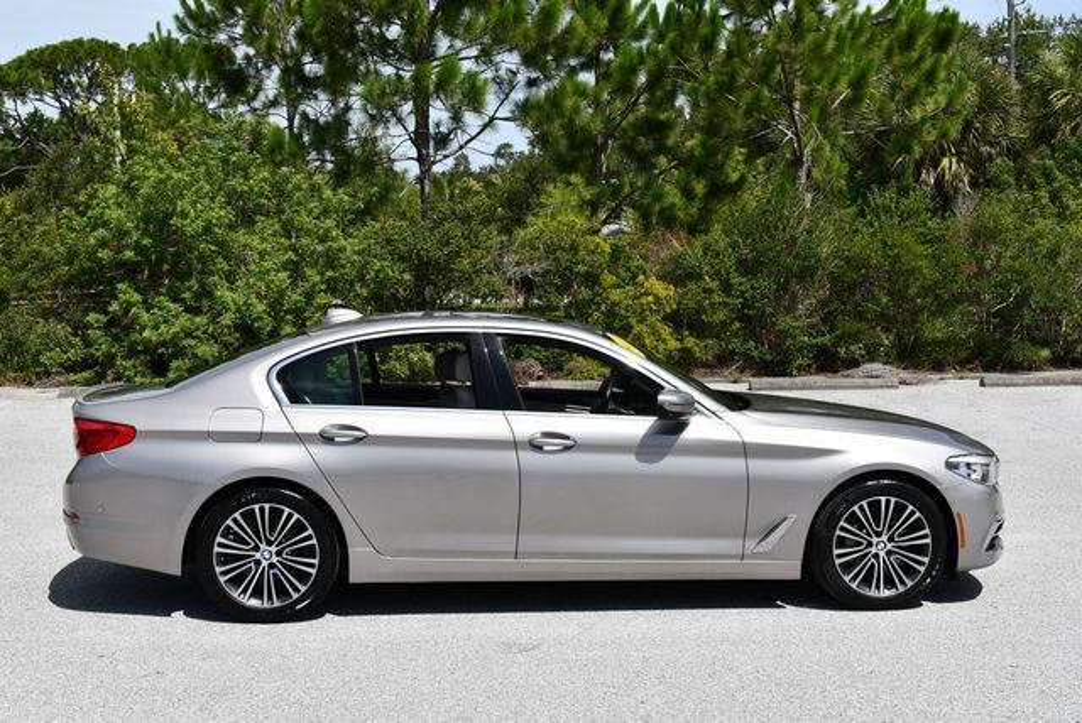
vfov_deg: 30.6
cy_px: 362
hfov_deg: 44.5
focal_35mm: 44
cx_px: 541
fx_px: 1324
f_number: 9
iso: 100
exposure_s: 1/320
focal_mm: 22
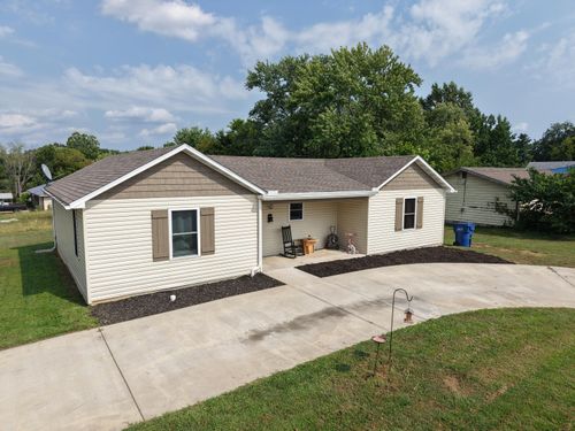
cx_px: 288
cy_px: 216
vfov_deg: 56.8
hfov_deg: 71.6
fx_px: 399
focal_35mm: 24
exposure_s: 1/4000
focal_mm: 8.67
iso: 130
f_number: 1.8
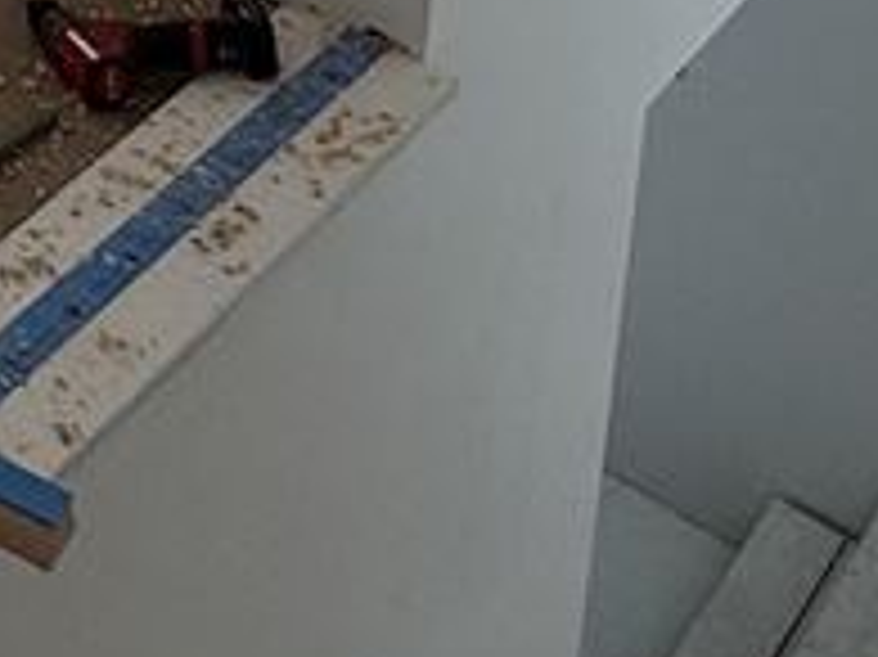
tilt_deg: -11.6
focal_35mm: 92
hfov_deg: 16.8
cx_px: -801
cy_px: -1008
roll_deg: +1.6
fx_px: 2332
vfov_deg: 12.2
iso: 50
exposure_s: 1/118
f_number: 2.2
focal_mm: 2.22
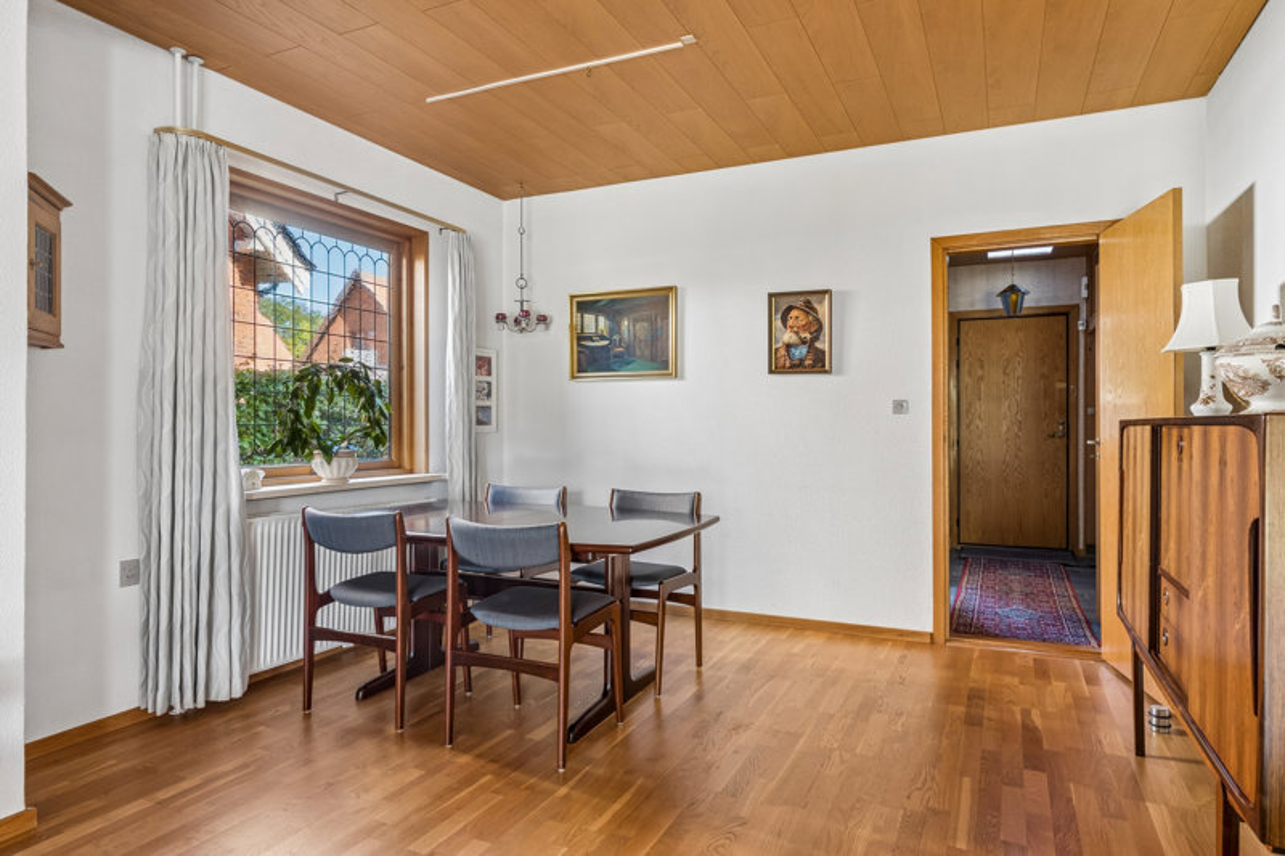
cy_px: 428
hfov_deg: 77.3
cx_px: 642
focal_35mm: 22
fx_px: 803
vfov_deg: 56.1
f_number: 8
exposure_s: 1/2
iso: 200
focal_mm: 15
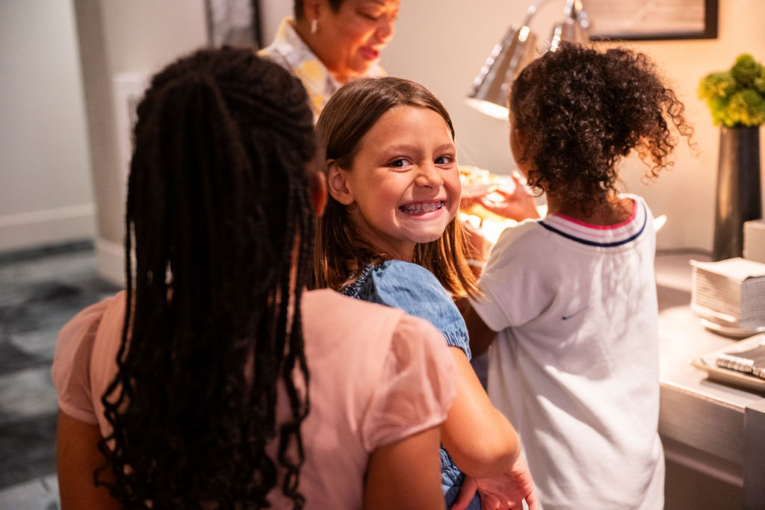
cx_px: 382
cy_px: 255
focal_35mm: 48
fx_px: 1020
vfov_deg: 28.1
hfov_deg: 41.1
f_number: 2.8
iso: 1600
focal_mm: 48
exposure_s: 1/125
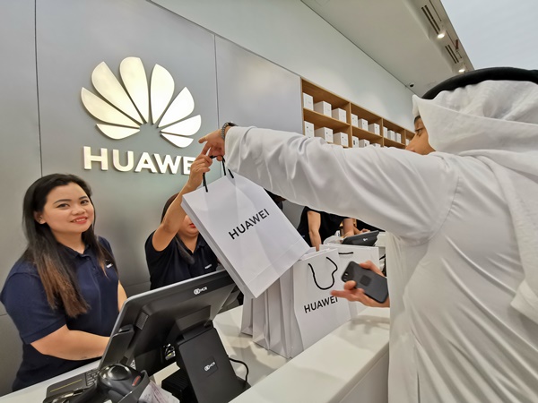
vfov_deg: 78.1
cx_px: 269
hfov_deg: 94.5
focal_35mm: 16
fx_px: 249
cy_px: 202
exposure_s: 1/100
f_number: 2.2
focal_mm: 2.35
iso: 80
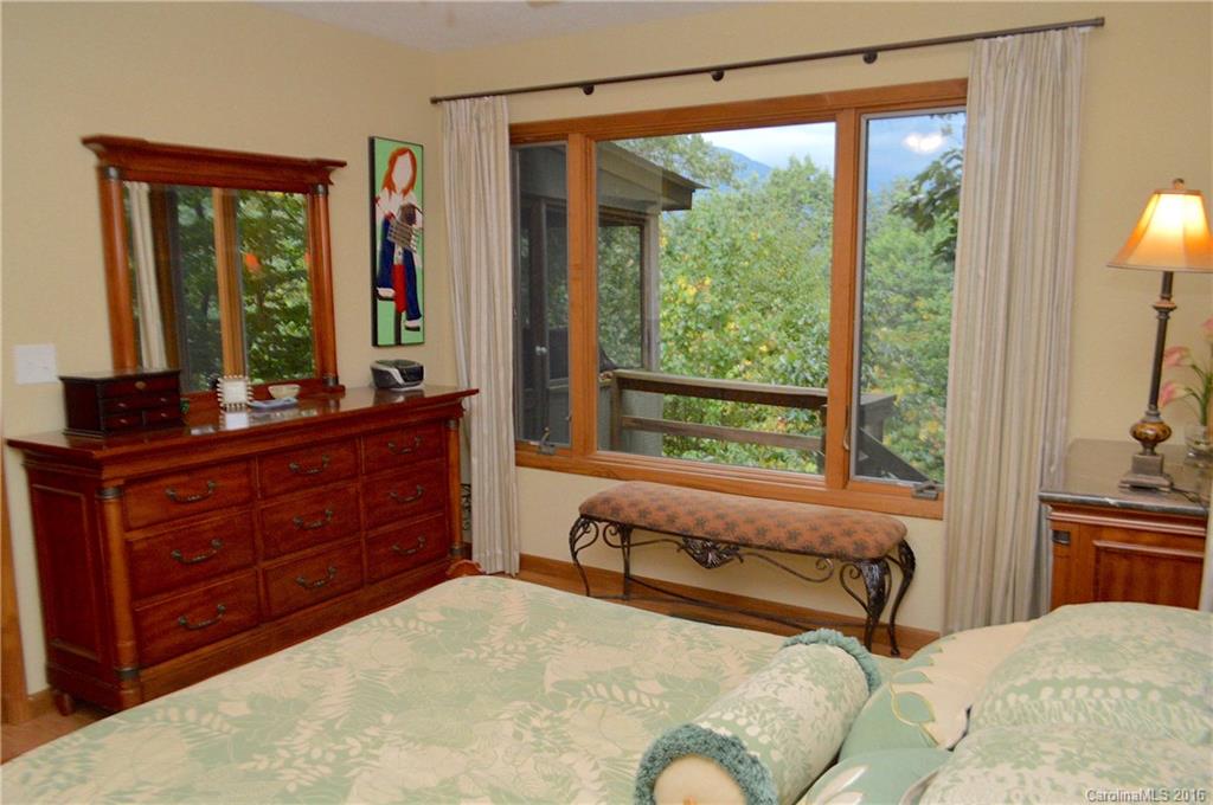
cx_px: 606
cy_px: 402
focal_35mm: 27
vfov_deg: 47.8
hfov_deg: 67.4
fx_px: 909
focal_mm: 18
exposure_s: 1/200
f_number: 3.5
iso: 1600
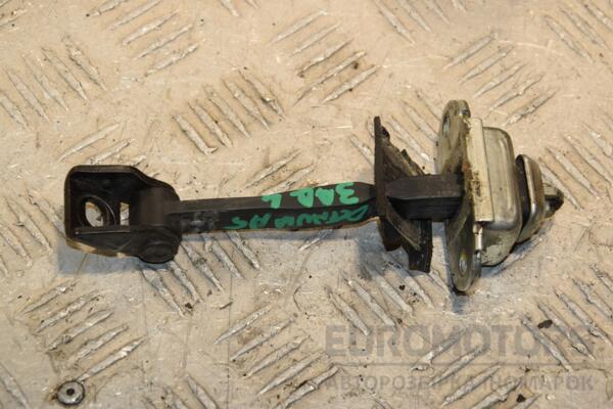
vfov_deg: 11.4
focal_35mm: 120
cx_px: 306
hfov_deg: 17.1
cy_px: 204
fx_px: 2043
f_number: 9
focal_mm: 80
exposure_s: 1/200
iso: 800
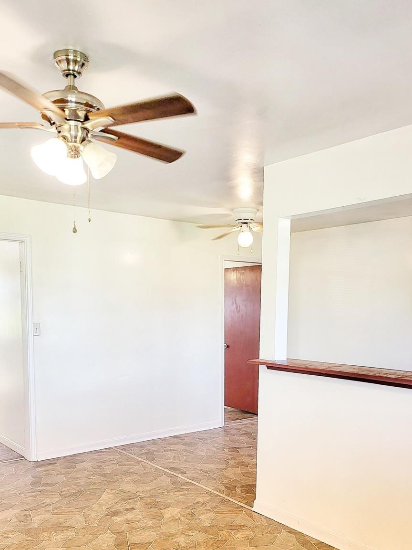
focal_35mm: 32
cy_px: 358
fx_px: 508
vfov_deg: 55.8
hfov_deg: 44.2
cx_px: 206
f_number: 1.8
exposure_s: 1/120
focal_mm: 5
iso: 200
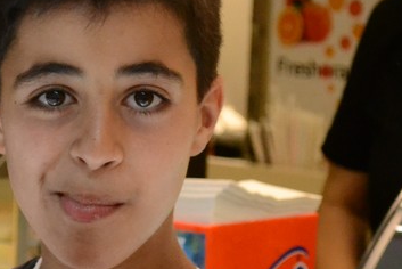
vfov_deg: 6.1
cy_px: 251
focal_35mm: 226
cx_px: 77
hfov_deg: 9.1
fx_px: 2526
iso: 3200
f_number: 5.6
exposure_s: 1/200
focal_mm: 52
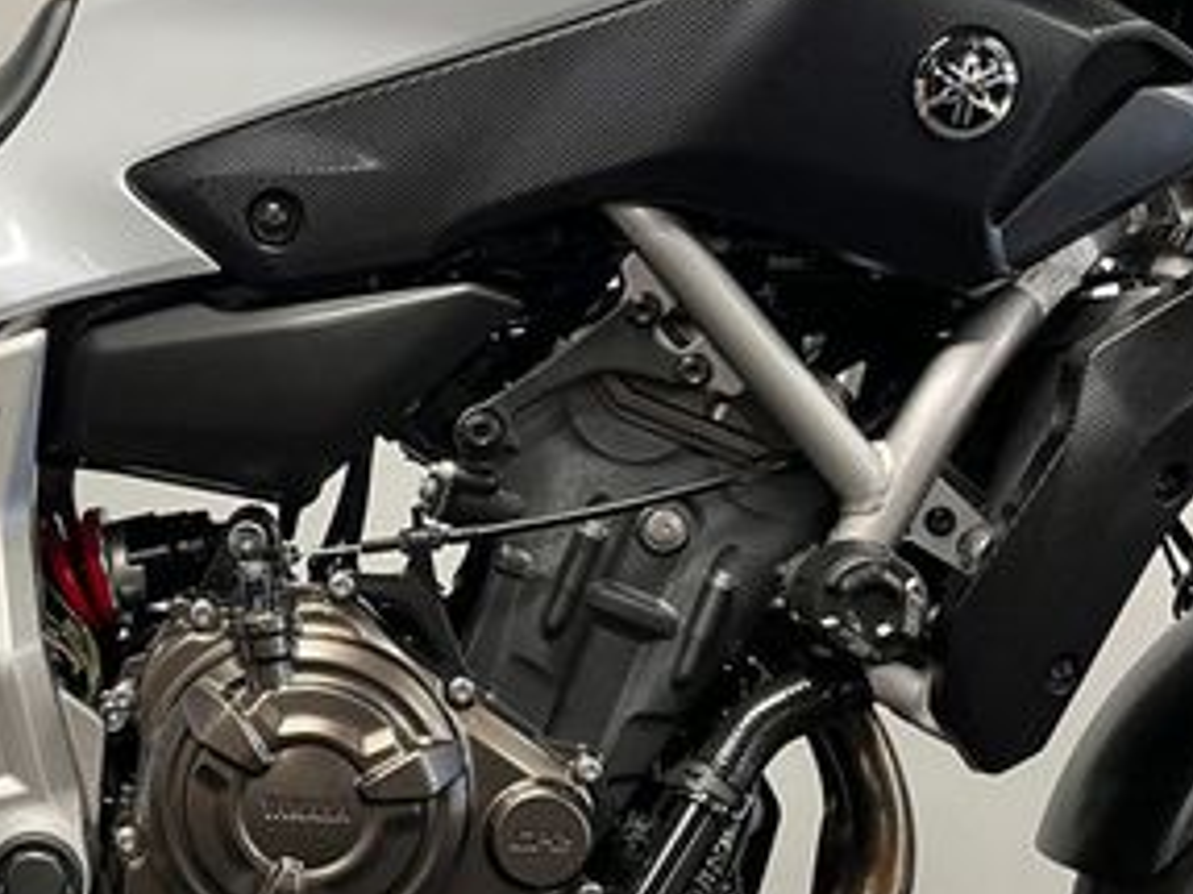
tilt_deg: -11.8
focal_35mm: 58
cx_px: 320
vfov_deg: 25.2
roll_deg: -0.9
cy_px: 541
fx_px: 1998
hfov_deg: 32.7
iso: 125
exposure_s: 1/50
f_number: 1.6
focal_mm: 5.1
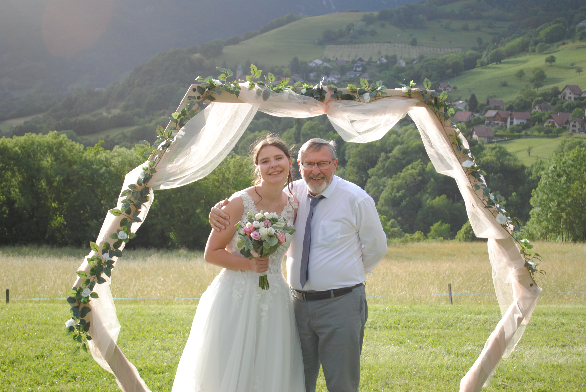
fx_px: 856
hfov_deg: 37.8
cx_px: 293
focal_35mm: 52
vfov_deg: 25.8
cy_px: 196
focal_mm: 35
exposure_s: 1/250
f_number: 8
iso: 100
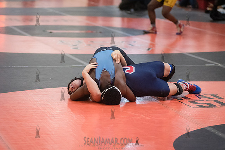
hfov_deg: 13.1
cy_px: 75
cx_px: 112
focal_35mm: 157
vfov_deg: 8.7
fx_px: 981
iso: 8000
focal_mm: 135
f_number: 3.2
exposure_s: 1/500
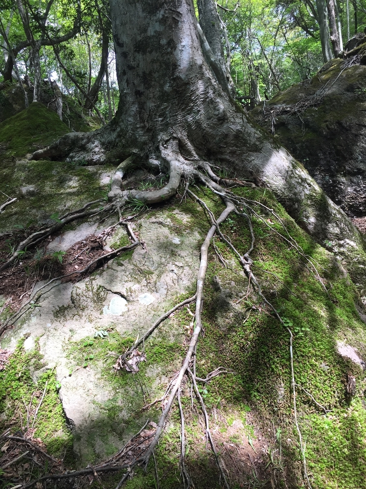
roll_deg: +3.0
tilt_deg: +6.6
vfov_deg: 61.7
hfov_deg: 48.2
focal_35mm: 29
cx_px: 183
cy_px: 244
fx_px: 409
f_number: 2.2
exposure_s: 1/180
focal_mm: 4.15
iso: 32
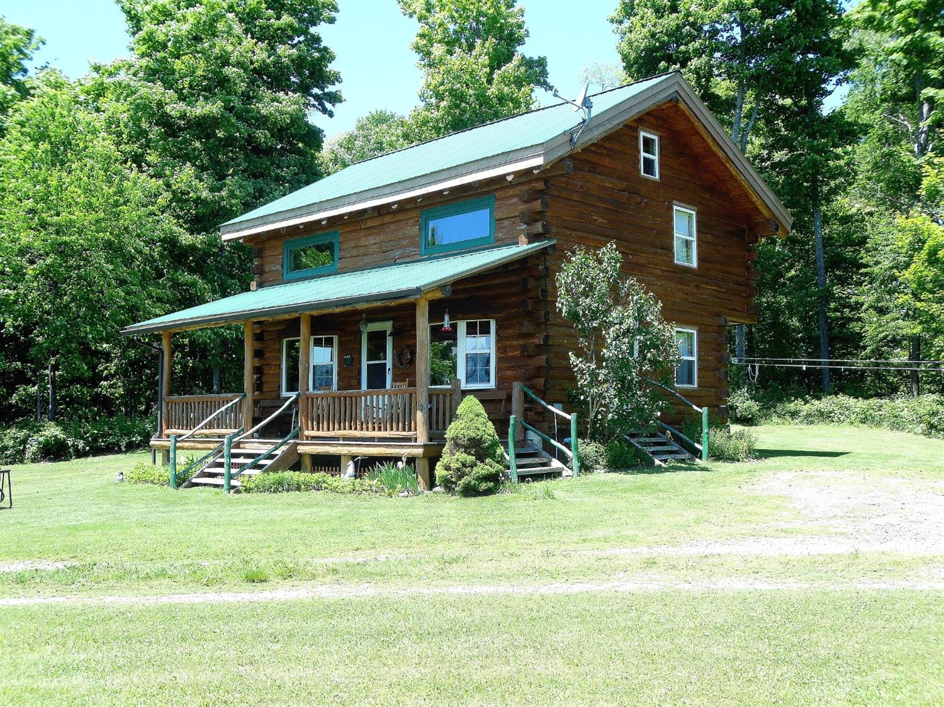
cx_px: 472
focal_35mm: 38
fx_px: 1036
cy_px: 354
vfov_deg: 37.7
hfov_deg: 49.0
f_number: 3.6
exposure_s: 1/320
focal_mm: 6.8
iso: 125
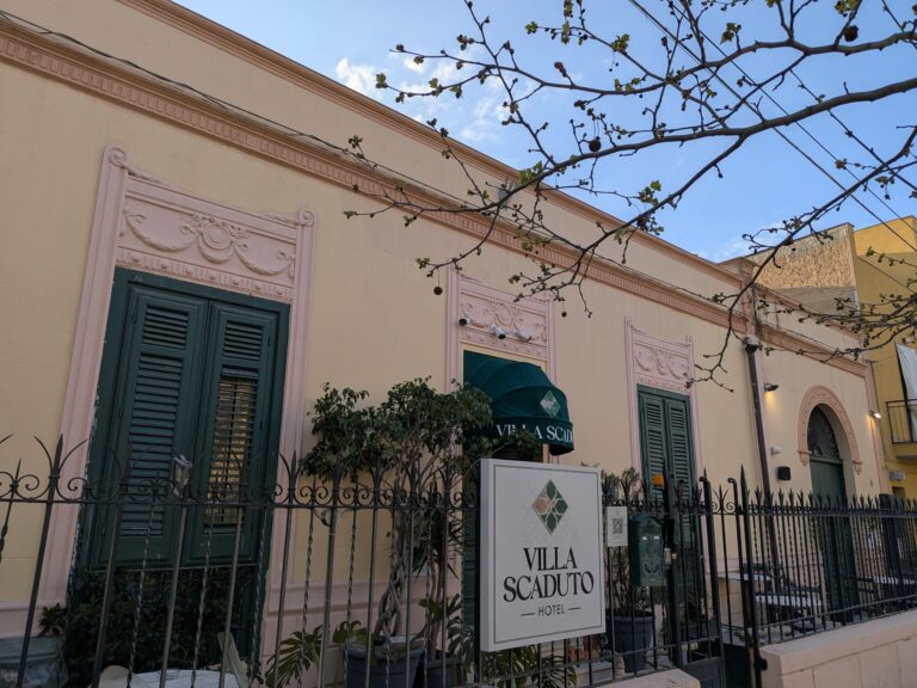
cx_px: 458
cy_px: 344
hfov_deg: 71.6
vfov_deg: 56.8
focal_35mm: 24
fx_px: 636
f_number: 1.85
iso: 46
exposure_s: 1/1230
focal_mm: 6.81
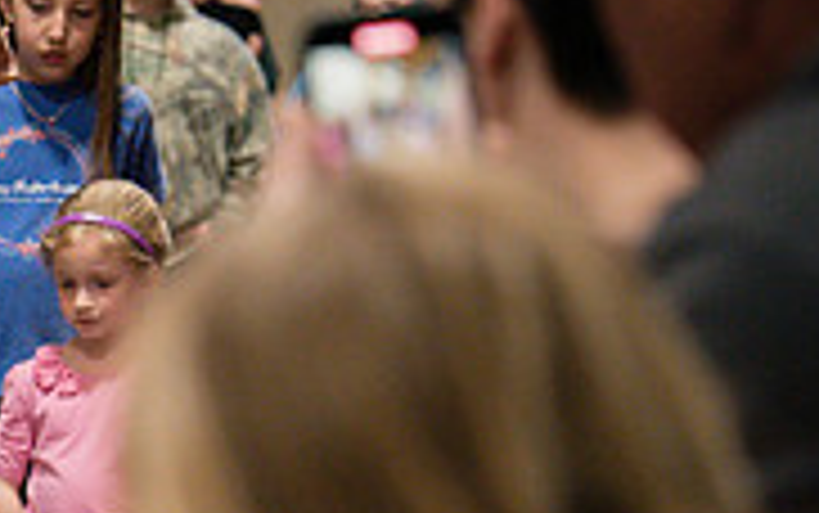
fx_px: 5070
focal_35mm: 227
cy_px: 691
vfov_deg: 5.8
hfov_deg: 9.0
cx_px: -378
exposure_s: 1/320
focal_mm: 70
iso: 2500
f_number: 2.8
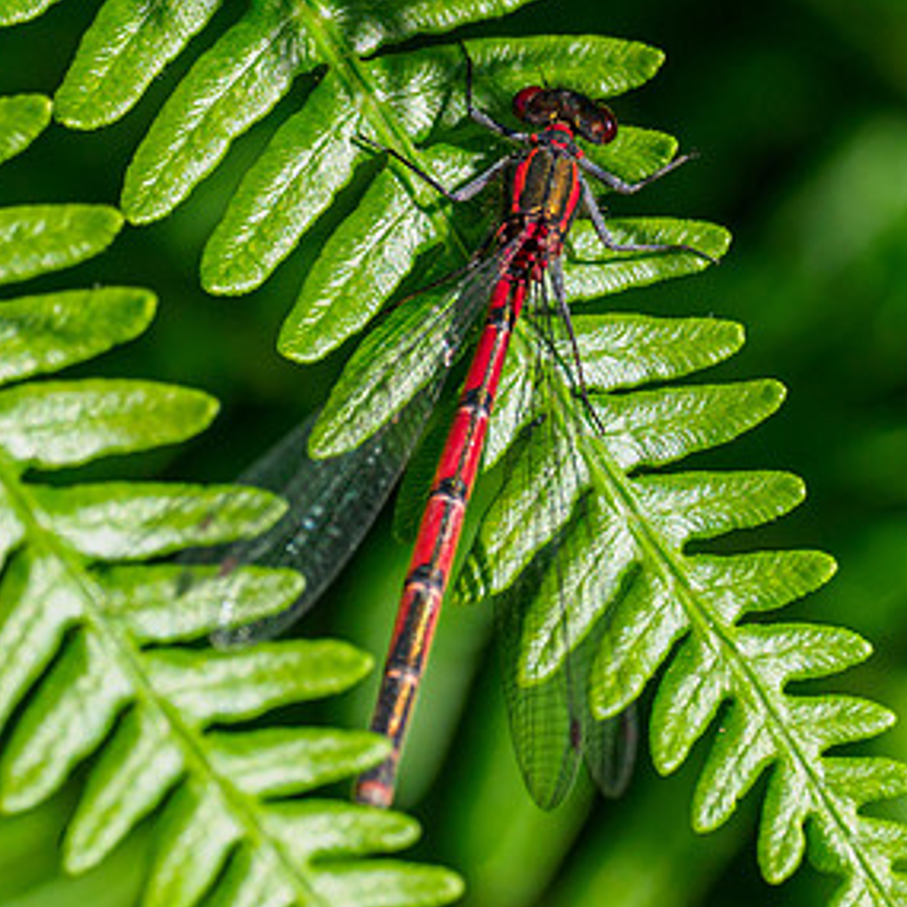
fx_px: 42331
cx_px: 538
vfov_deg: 1.2
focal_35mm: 1428
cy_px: 158
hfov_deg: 1.2
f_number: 4.5
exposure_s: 1/640
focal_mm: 300
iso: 200
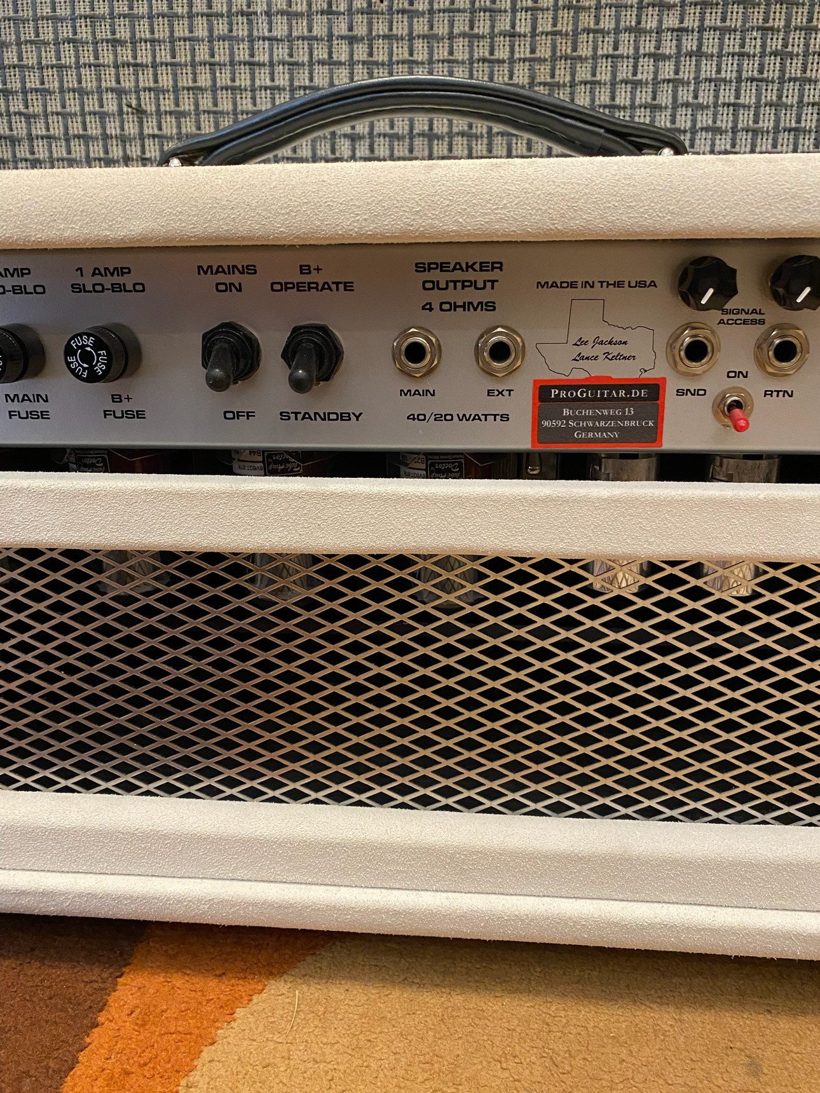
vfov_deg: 67.3
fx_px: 821
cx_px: 410
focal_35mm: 26
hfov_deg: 53.1
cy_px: 546
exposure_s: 1/52
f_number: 1.8
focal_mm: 4.25
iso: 500
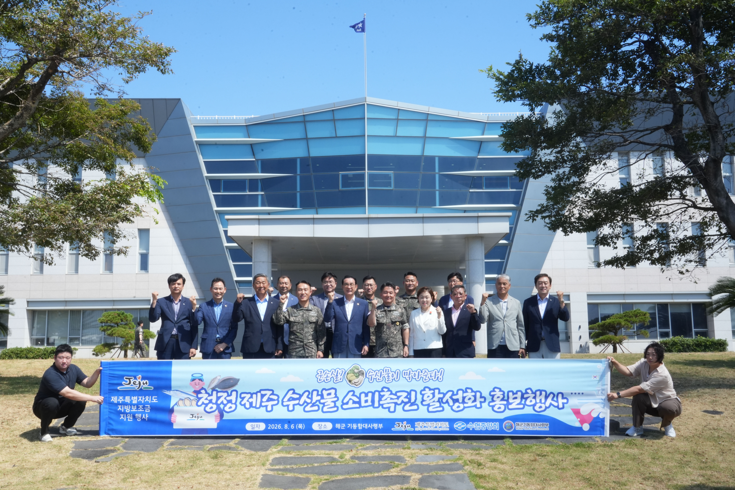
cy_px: 245
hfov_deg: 50.7
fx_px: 776
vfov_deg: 35.1
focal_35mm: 38
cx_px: 368
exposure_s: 1/125
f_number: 25
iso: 1250
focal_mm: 38
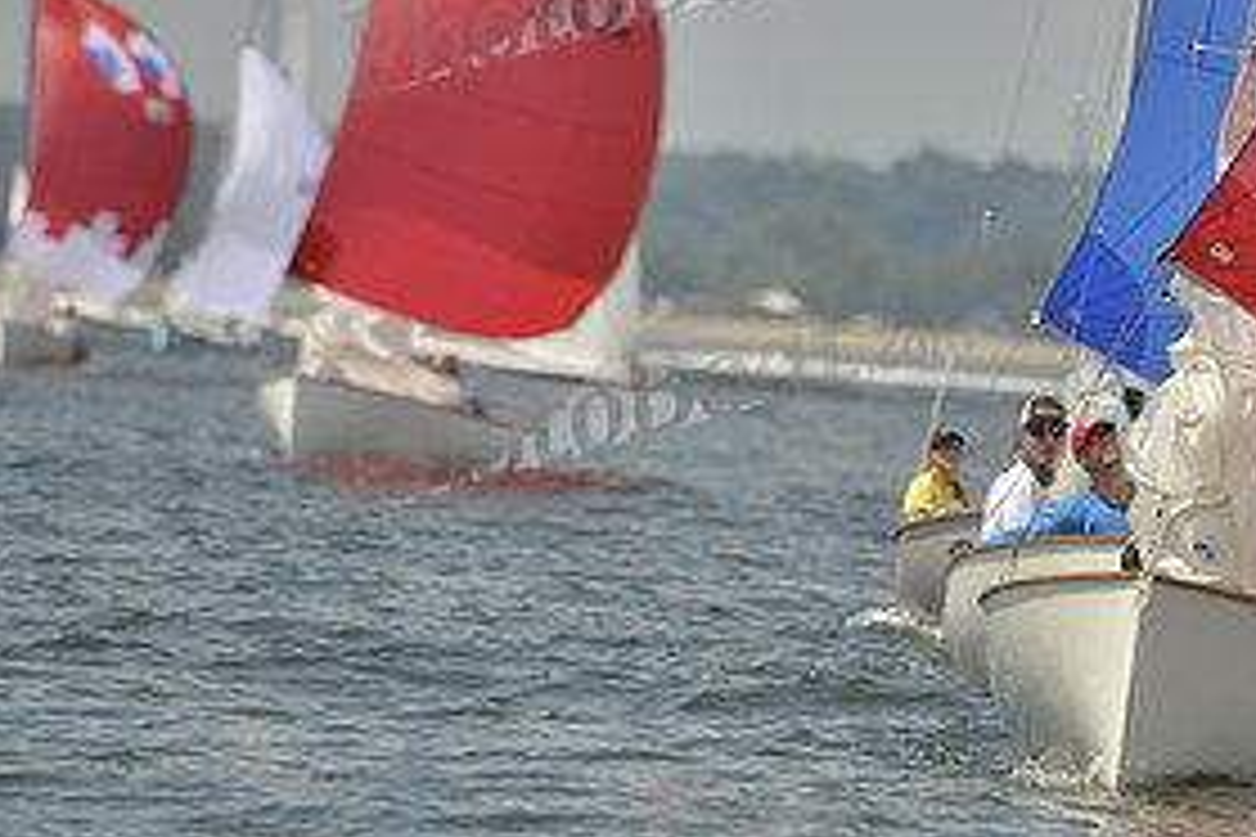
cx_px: 1211
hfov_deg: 2.5
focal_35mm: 831
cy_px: 569
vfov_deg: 1.7
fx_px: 28990
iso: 200
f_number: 7.1
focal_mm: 400
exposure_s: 1/1250
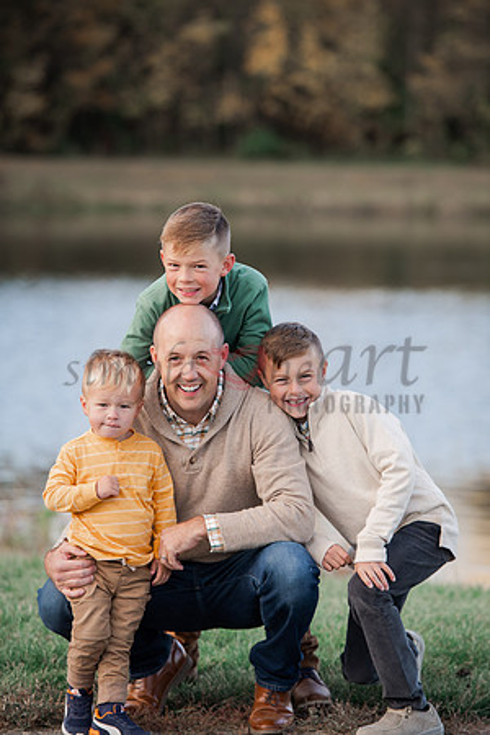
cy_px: 368
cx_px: 245
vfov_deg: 12.1
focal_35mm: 170
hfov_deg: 8.1
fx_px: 3471
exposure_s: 1/640
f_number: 4
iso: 400
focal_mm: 170
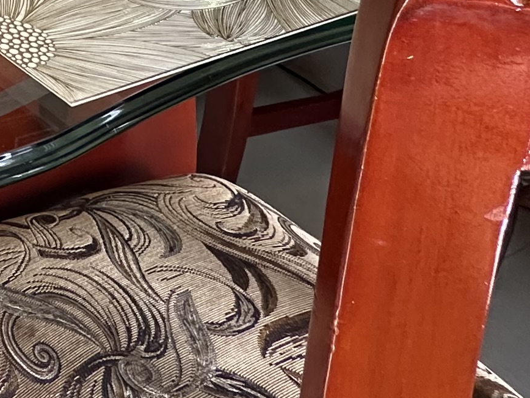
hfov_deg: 22.4
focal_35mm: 65
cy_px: -341
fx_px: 995
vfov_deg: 17.7
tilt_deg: -9.9
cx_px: -335
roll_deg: -1.2
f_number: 2.2
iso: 160
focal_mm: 2.22
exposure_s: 1/99
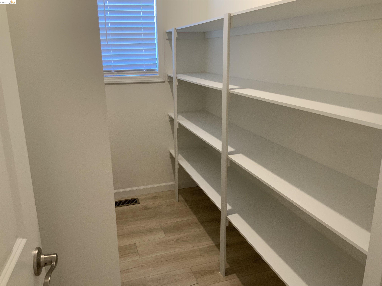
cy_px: 143
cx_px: 191
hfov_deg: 61.7
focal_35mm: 29
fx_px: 320
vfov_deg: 48.2
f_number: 1.8
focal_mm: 3
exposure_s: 1/60
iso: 125
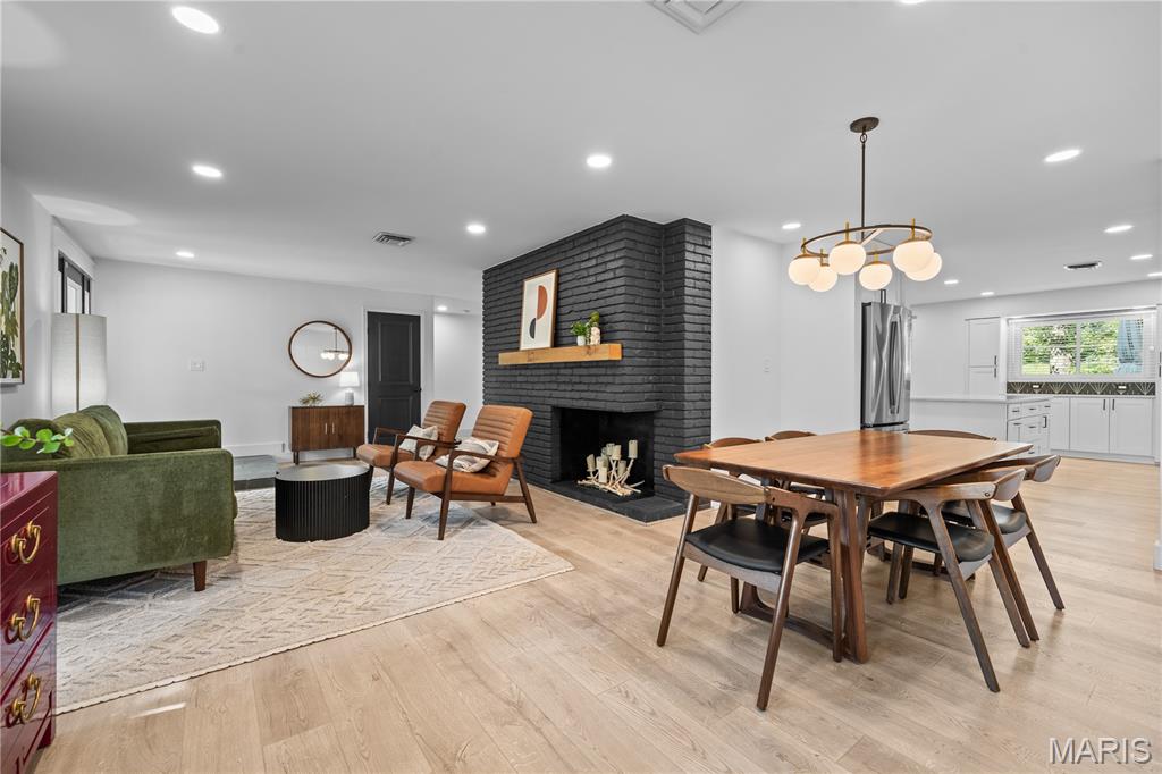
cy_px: 387
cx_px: 581
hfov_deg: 104.3
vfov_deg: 81.2
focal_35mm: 14
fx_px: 452
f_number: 7.1
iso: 640
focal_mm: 14
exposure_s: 1/8
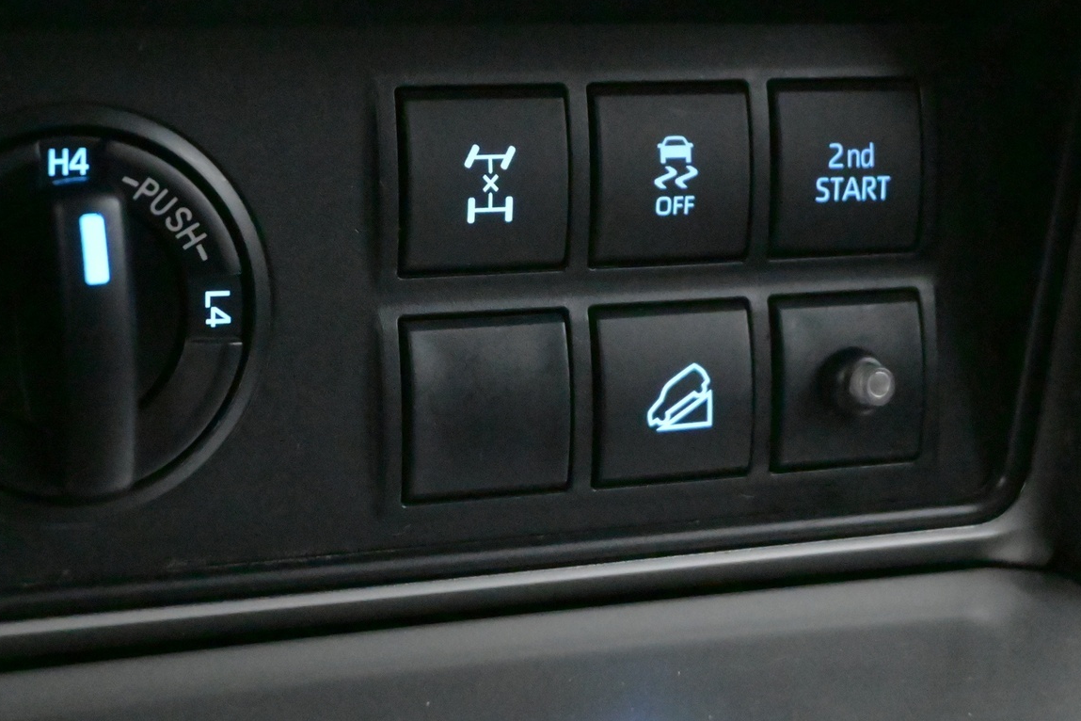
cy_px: 266
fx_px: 2603
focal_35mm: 87
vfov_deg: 15.7
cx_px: 463
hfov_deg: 23.4
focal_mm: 41
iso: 22800
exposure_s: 1/60
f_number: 5.6
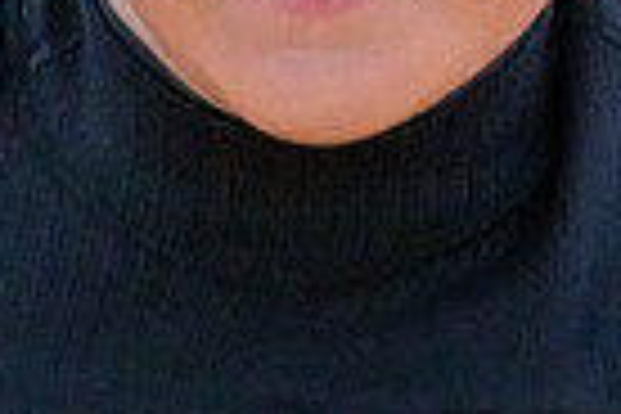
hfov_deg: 0.5
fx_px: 65183
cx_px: 198
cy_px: -128
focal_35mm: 3779
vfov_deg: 0.4
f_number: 11
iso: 25600
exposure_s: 1/500
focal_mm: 900
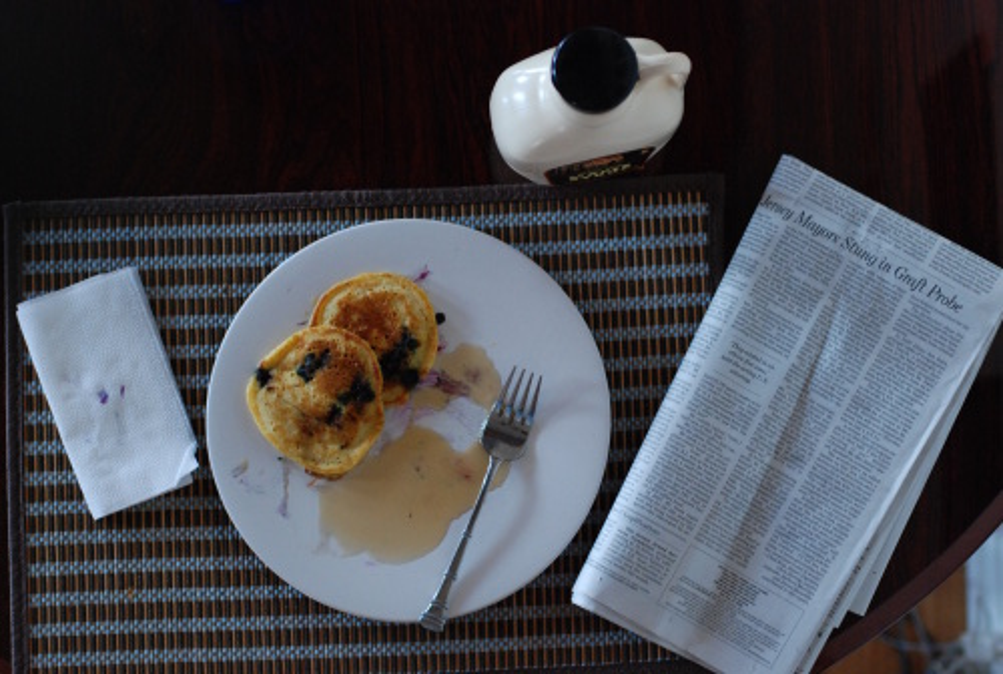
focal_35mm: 75
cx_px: 502
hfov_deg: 26.9
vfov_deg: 18.3
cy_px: 337
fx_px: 2095
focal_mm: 50
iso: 1000
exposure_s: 1/500
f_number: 2.5
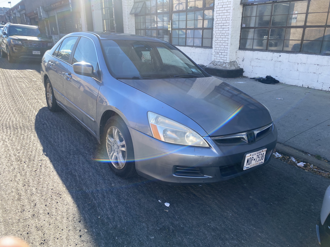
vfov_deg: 53.1
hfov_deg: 67.3
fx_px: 248
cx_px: 165
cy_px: 124
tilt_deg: -19.9
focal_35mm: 26
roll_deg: +0.8
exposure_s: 1/658
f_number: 1.8
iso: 32
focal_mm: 4.25
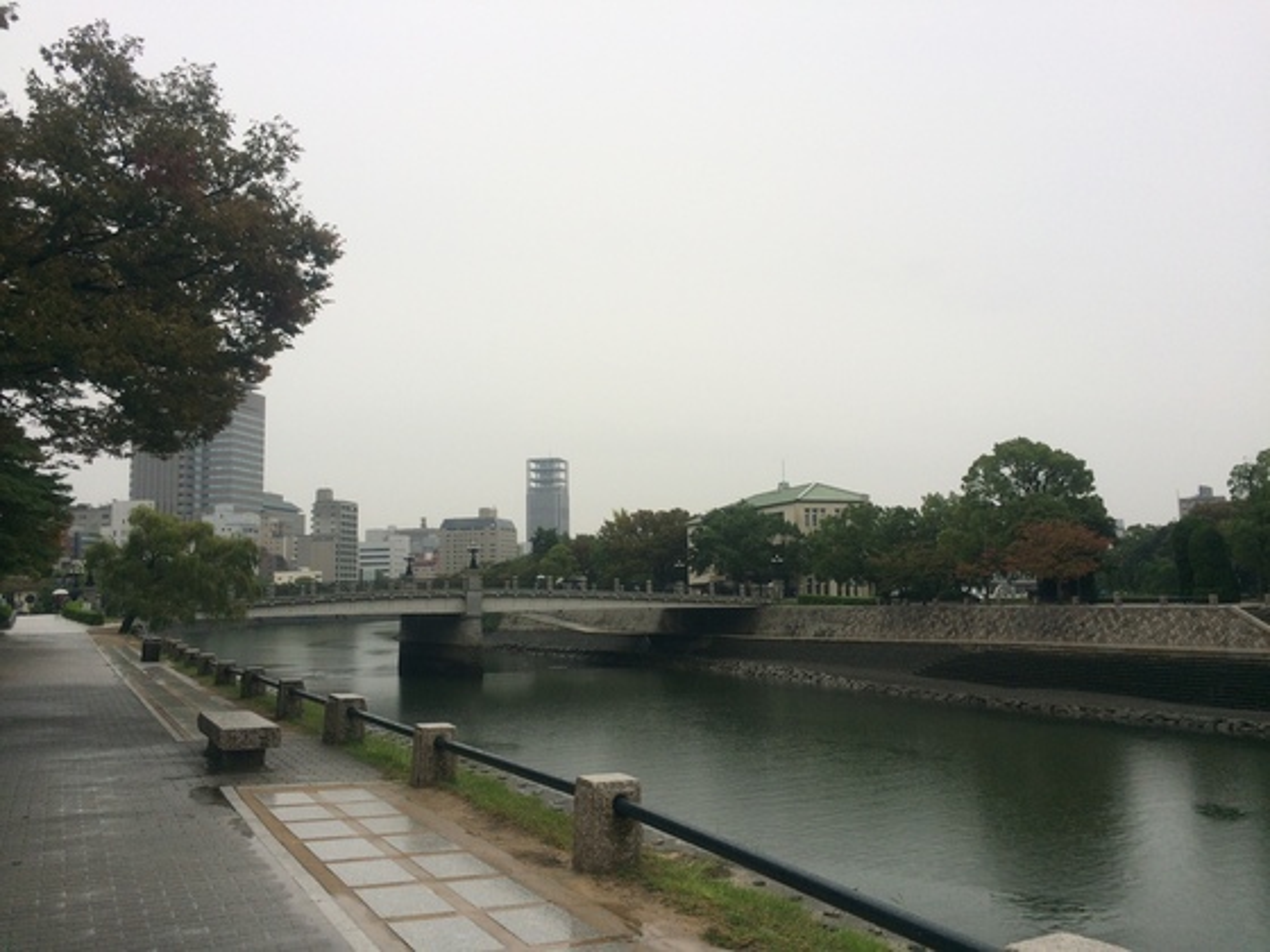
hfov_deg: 61.7
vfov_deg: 48.2
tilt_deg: +7.2
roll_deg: +2.5
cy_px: 476
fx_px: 1064
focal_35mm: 29
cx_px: 635
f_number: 2.2
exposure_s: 1/308
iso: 32
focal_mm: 4.15
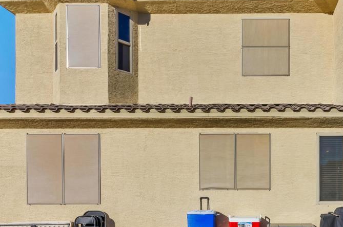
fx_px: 247
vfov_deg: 49.3
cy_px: 126
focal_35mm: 26
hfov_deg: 64.6
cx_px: 264
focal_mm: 10
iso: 400
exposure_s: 1/640
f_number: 13
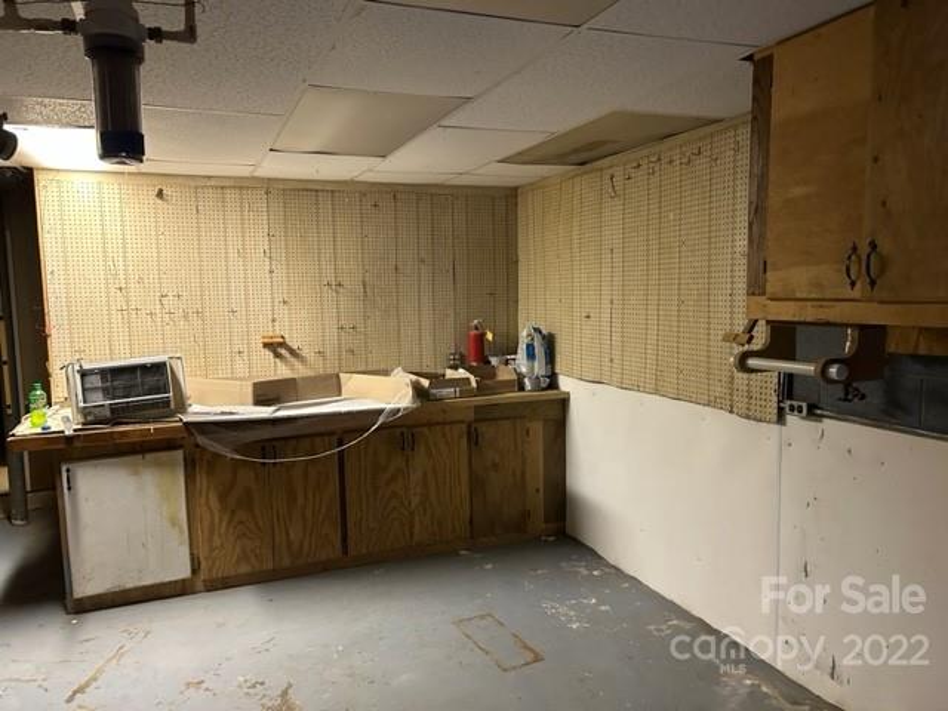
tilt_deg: -5.8
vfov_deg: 53.1
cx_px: 474
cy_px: 356
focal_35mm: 26
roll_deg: +1.5
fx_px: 712
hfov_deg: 67.3
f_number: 1.5
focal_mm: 5.7
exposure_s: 1/60
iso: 500
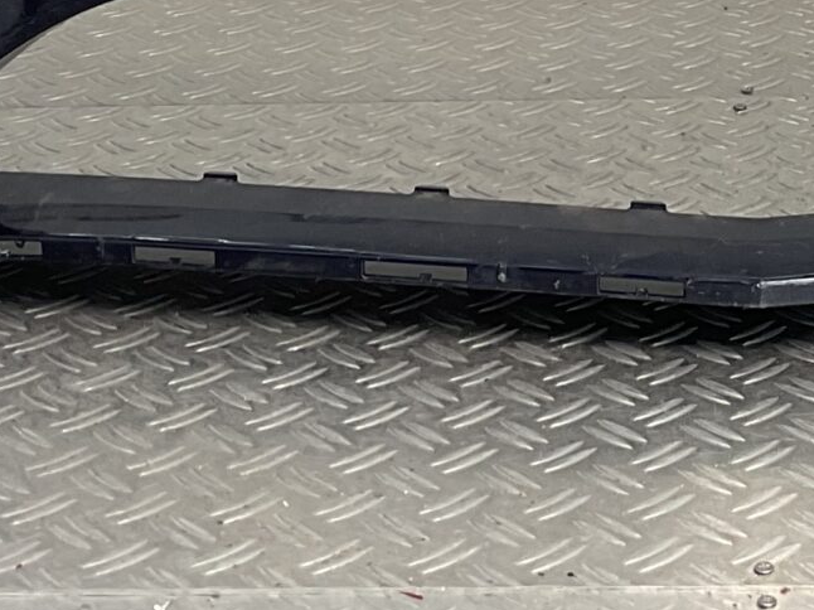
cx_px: 738
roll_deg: -1.0
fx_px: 2703
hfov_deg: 16.9
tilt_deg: -9.7
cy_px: -432
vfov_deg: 12.0
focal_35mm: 115
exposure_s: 1/253
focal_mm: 3
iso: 16
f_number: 1.8
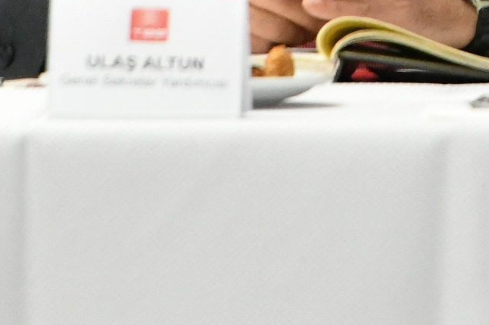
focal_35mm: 1279
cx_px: 335
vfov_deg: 1.1
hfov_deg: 1.6
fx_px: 17363
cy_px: -492
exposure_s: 1/2000
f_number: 2.8
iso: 5000
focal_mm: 200
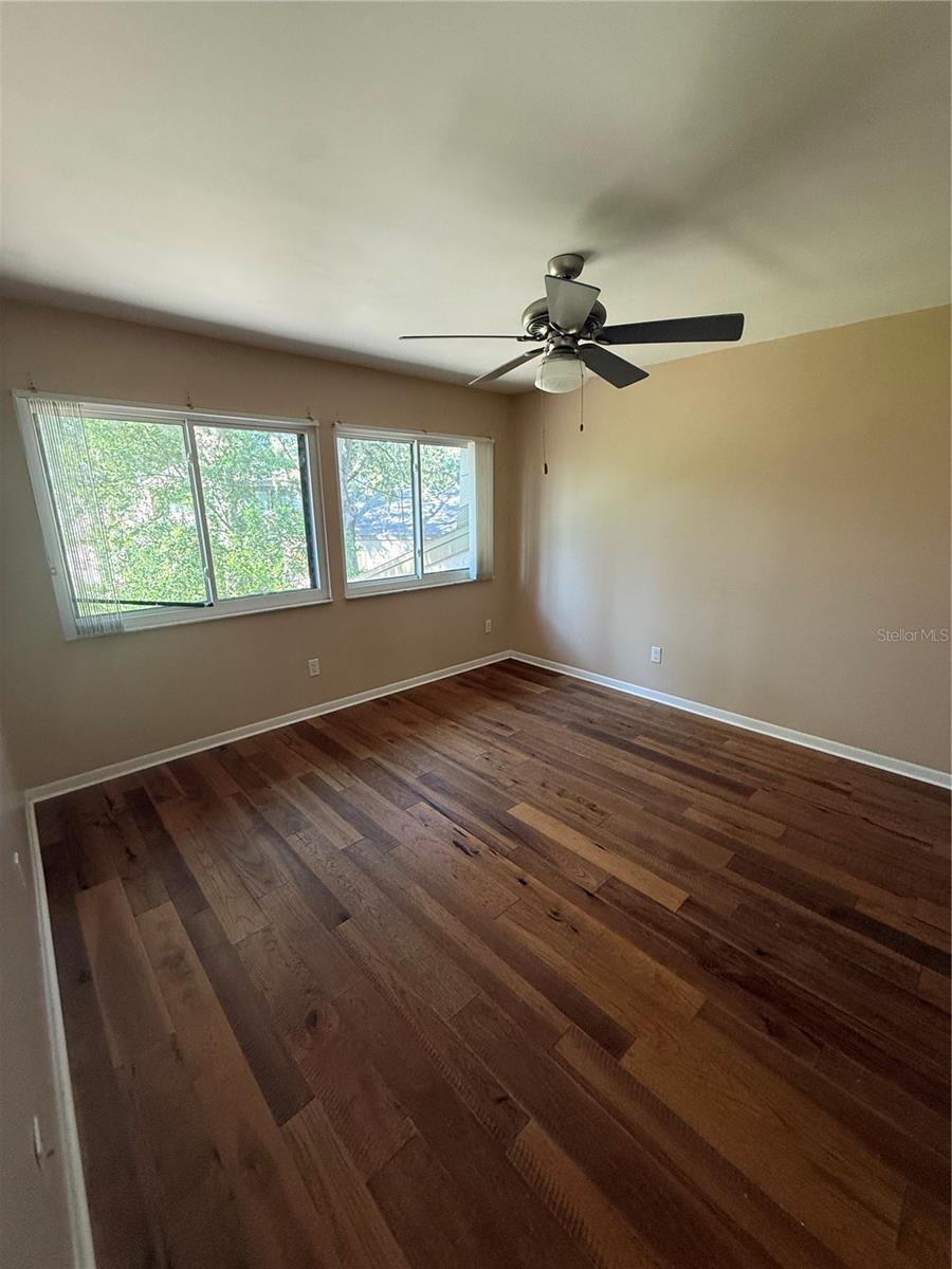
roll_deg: -0.1
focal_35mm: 14
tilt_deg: -13.6
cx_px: 476
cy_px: 634
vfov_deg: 102.1
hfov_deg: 85.7
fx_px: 513
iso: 320
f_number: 2.2
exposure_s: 1/60
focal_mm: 2.22
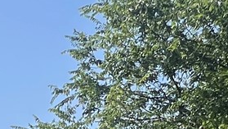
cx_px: -59
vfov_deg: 10.5
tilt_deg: +1.7
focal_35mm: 104
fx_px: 629
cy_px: 272
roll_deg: +0.1
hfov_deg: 19.2
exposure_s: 1/1220
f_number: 1.8
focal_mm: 1.57
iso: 32
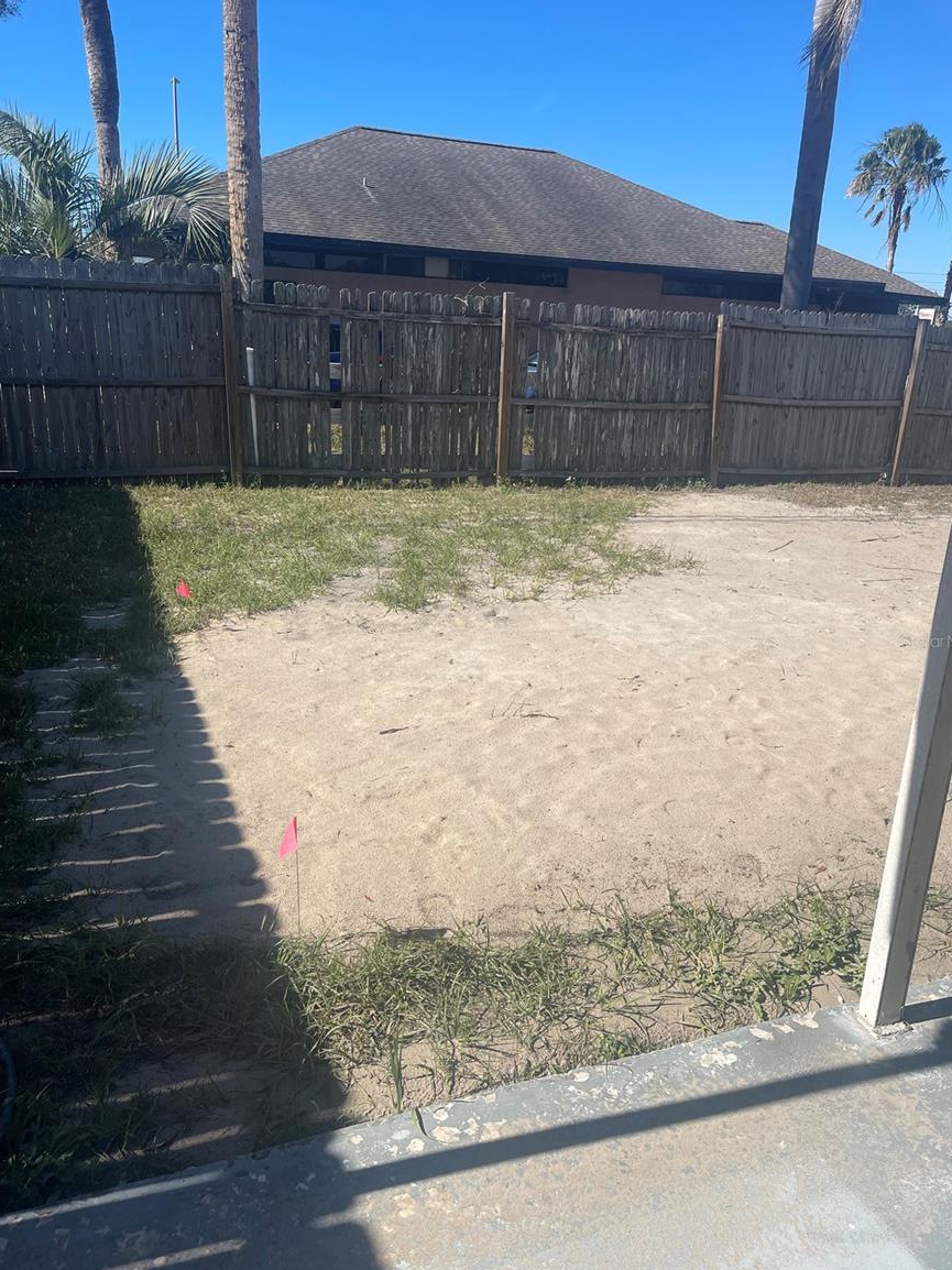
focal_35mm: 26
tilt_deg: -16.1
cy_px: 641
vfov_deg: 67.3
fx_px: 954
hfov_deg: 53.0
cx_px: 484
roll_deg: -3.8
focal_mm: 5.1
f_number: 1.6
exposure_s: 1/4348
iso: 32
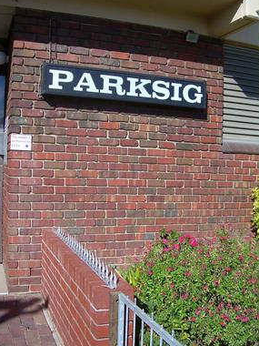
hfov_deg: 36.0
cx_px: 125
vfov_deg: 46.8
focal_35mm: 40
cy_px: 171
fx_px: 399
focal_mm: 6.3
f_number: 2.8
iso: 50
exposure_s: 1/841
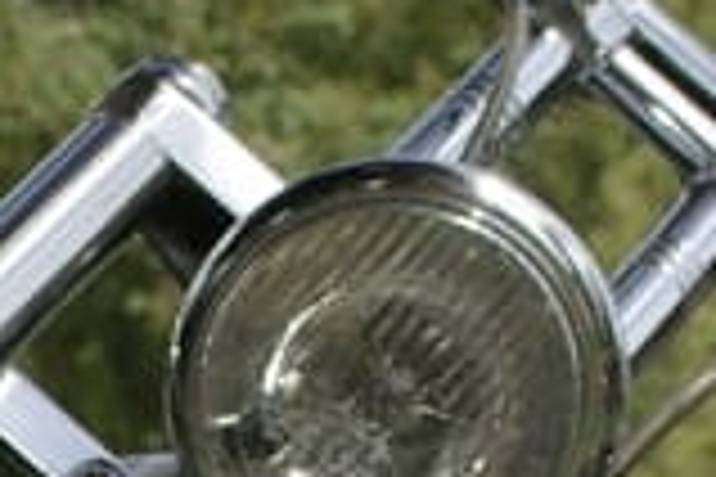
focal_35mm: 376
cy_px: 1514
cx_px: -581
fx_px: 7482
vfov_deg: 3.6
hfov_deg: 5.4
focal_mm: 39
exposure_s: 1/1250
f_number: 7.1
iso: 800
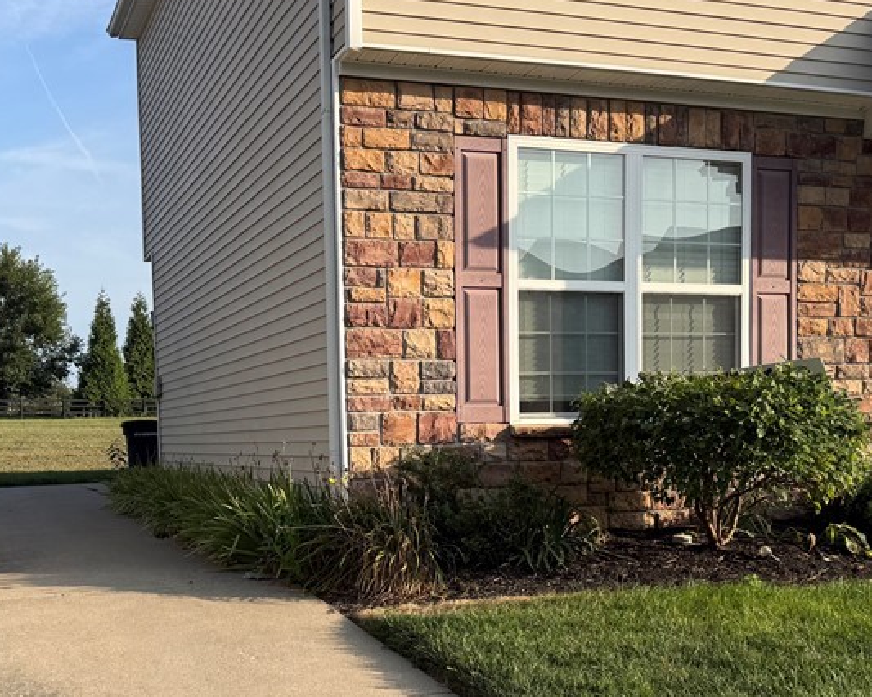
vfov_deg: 32.9
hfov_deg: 41.1
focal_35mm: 45
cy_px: 499
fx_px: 1161
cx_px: 373
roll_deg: +0.9
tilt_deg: -1.8
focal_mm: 6.76
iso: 80
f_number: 1.78
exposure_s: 1/2445
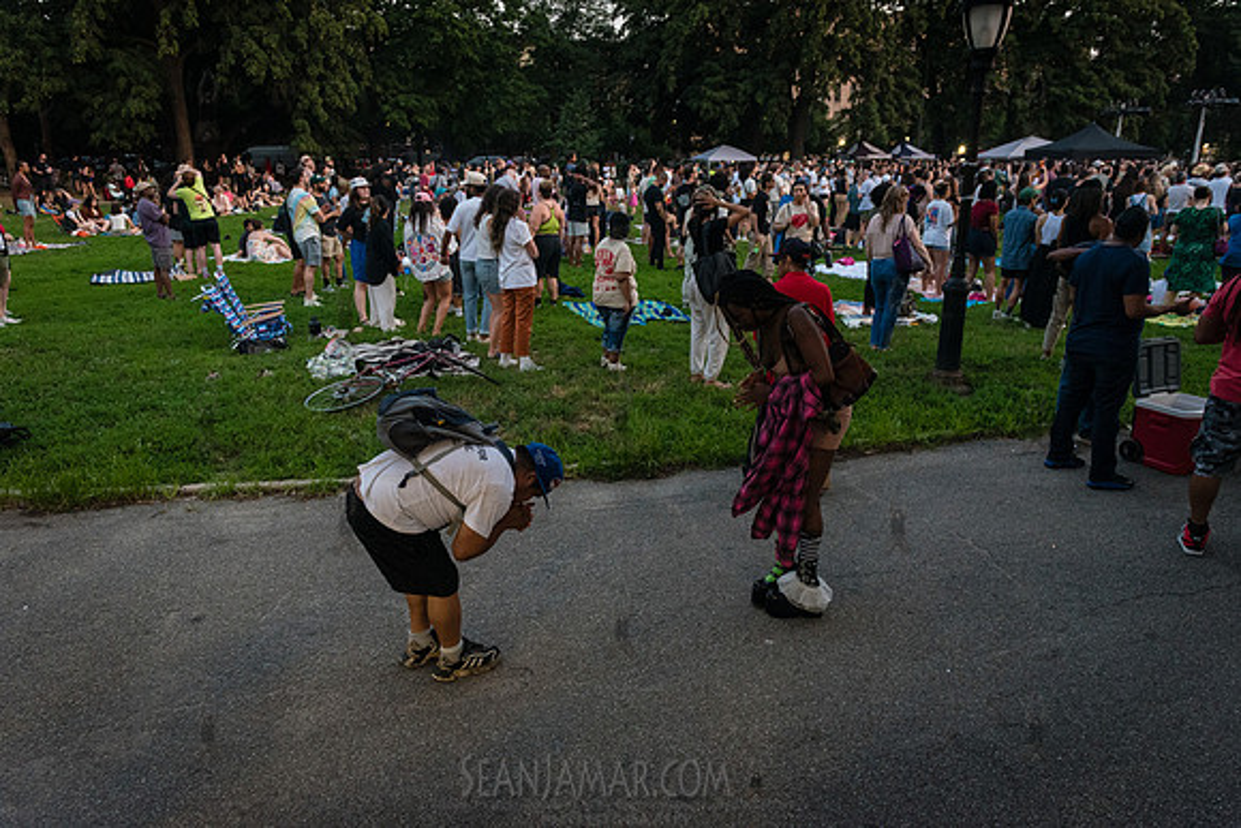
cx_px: 620
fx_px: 827
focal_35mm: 24
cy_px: 414
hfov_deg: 73.7
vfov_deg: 53.2
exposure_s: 1/125
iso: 4000
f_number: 4
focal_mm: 24
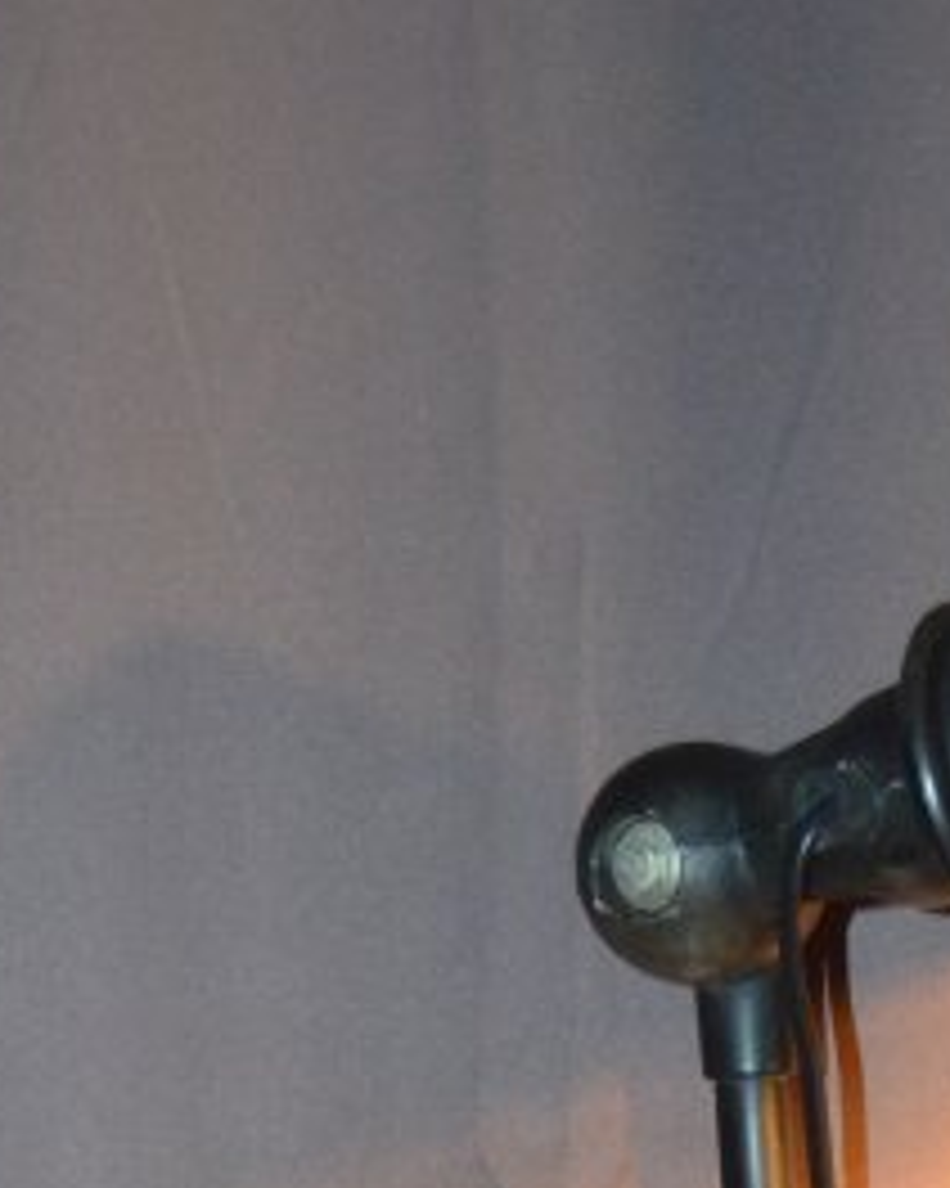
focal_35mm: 147
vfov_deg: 11.8
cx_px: 936
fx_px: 5174
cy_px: 2336
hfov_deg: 10.4
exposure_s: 1/60
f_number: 3.8
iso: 1400
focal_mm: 23
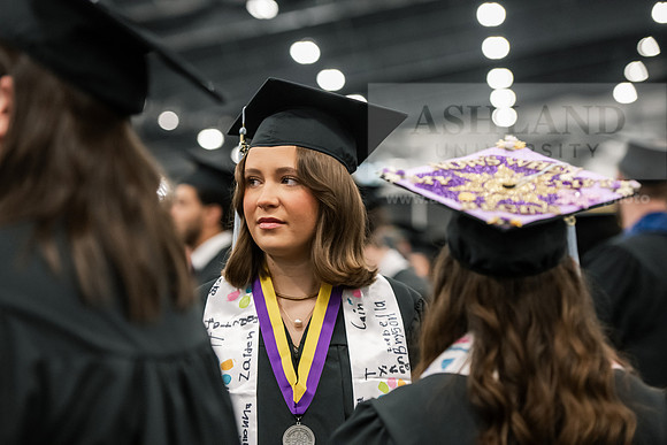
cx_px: 334
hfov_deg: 18.6
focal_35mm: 110
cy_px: 222
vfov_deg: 12.5
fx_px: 2038
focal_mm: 110
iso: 4000
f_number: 3.5
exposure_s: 1/200
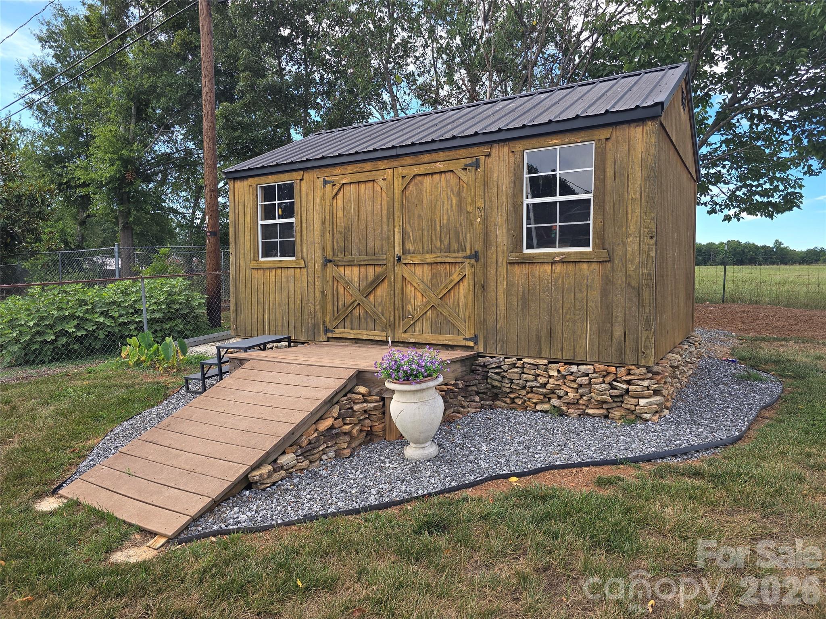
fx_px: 549
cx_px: 413
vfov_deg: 58.9
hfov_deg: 73.9
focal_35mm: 23
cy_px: 310
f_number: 1.7
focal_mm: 6.3
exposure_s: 1/215
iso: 12
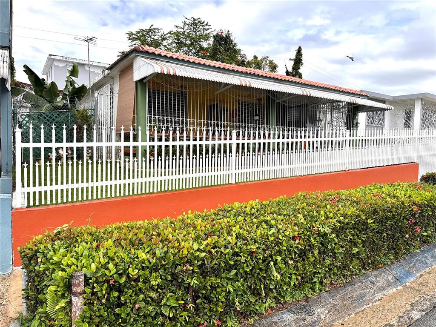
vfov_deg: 56.8
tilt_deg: -3.4
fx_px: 302
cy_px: 164
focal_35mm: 24
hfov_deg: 71.6
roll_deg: -1.4
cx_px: 218
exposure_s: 1/4310
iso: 80
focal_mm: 6.76
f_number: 1.78
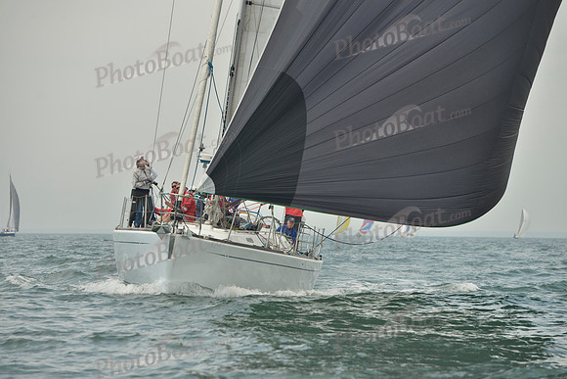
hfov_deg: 12.1
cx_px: 284
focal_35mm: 170
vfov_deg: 8.1
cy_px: 190
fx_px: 2678
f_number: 7.1
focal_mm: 170
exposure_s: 1/1250
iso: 280
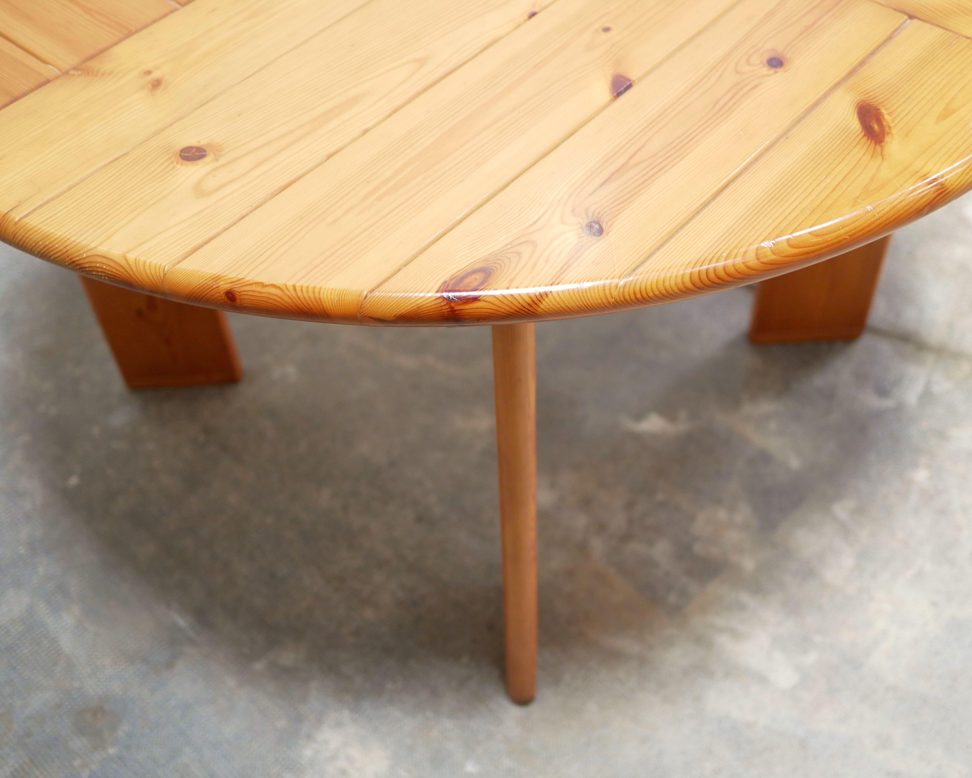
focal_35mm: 42
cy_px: 390
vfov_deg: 35.7
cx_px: 503
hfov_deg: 43.8
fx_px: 1208
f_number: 1.7
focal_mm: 20
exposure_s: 1/60
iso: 1250
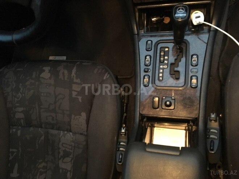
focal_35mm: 29
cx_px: 120
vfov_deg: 48.2
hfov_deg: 61.7
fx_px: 200
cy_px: 90
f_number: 2.2
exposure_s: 1/17
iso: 800
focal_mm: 4.15
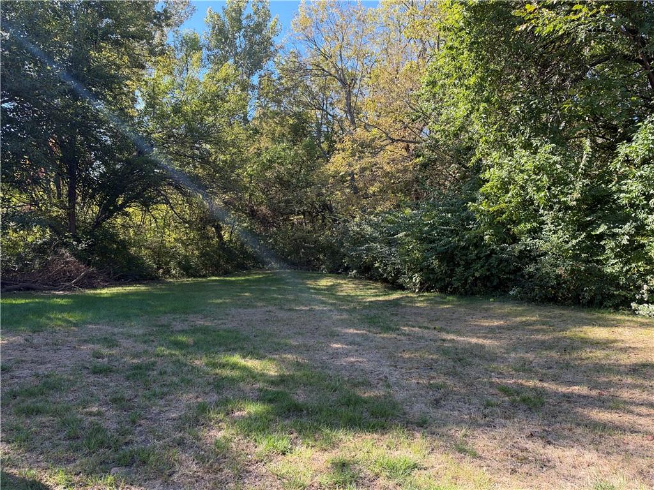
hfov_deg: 67.3
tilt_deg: +2.3
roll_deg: -1.4
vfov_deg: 53.1
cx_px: 327
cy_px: 245
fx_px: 491
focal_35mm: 26
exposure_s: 1/493
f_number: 1.8
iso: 80
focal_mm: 6.93
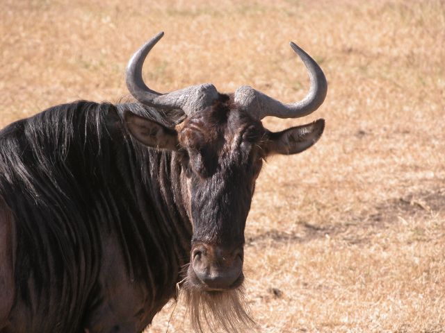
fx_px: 3599
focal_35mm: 280
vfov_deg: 5.3
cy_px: 166
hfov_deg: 7.1
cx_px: 222
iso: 100
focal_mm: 71.2
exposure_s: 1/230
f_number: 4.7
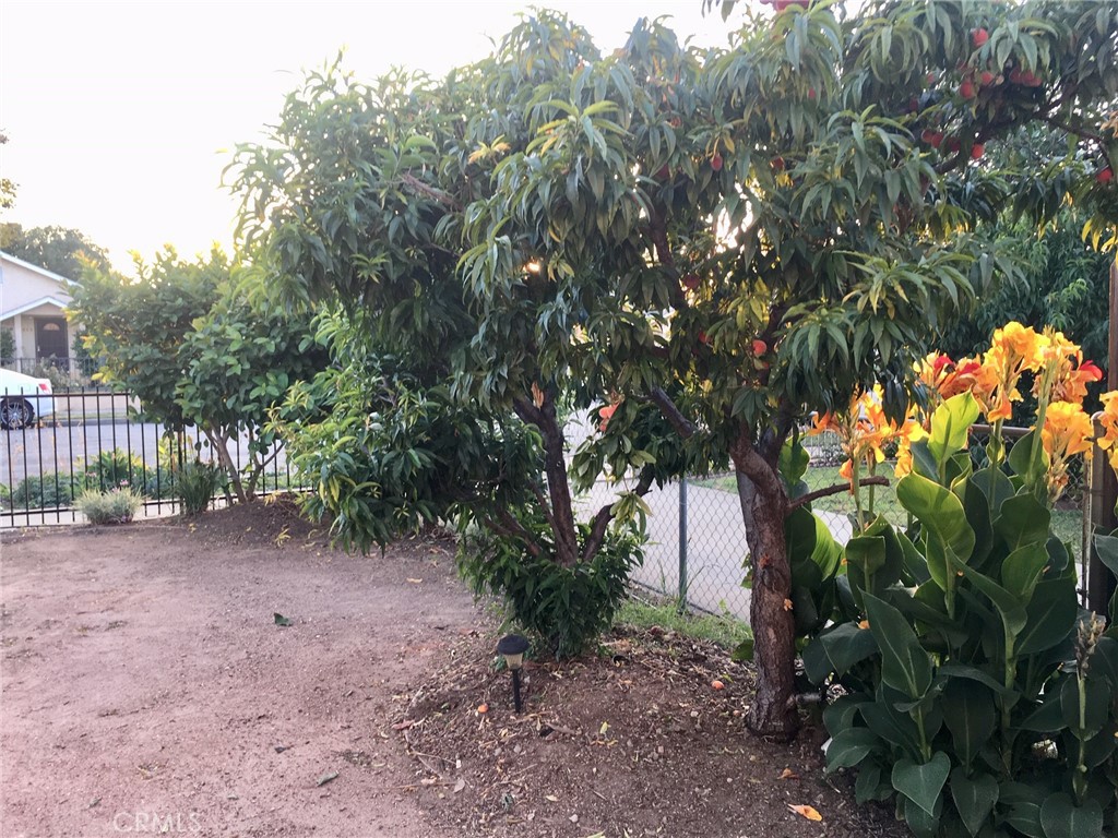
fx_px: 937
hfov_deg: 61.7
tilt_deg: -0.9
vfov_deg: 48.2
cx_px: 559
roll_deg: +0.5
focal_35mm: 29
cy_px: 419
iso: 32
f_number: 2.2
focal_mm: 4.15
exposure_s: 1/60
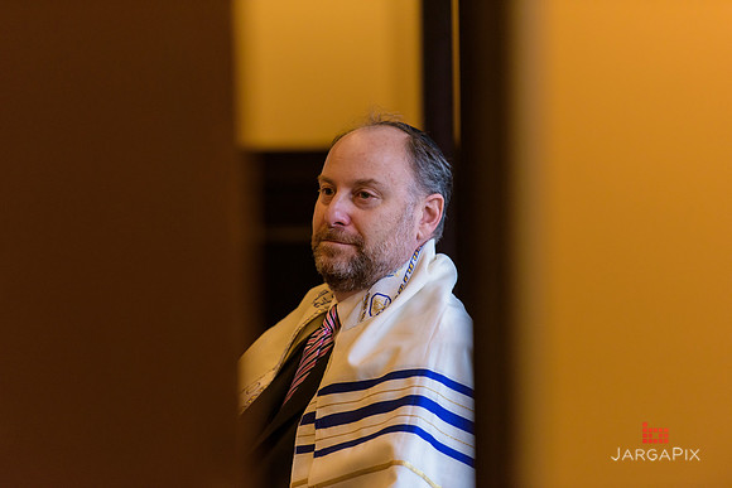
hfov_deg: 10.3
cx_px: 366
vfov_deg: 6.9
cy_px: 244
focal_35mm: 200
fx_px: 4067
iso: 1600
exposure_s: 1/125
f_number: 3.2
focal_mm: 200
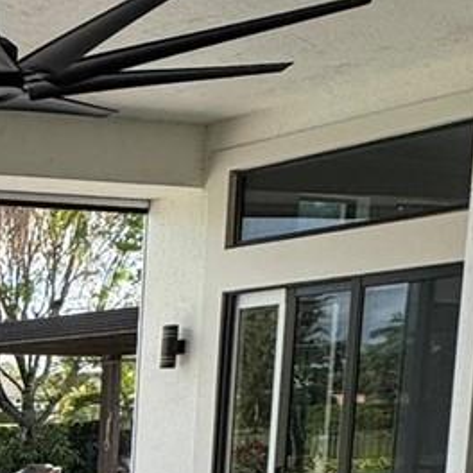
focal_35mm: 75
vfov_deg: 21.1
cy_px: 598
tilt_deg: -9.3
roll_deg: +1.9
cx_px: -523
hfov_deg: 16.4
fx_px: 1159
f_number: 2.2
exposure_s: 1/657
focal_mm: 2.22
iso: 50
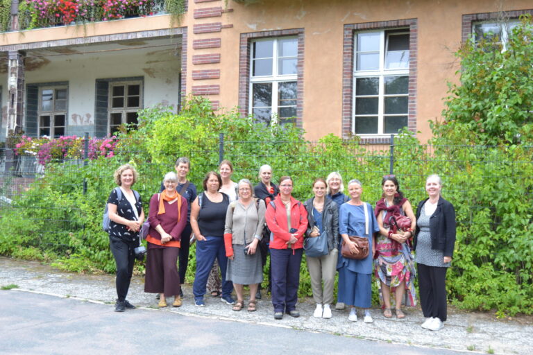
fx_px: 666
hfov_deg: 43.6
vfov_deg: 29.9
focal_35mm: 45
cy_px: 178
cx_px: 266
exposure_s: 1/100
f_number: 5
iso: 400
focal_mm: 30
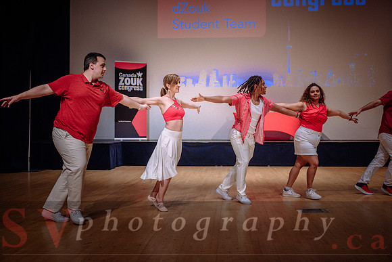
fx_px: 505
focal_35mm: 46
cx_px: 196
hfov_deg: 42.5
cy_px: 131
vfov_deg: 29.1
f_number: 2.8
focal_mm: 44
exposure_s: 1/400
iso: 1600
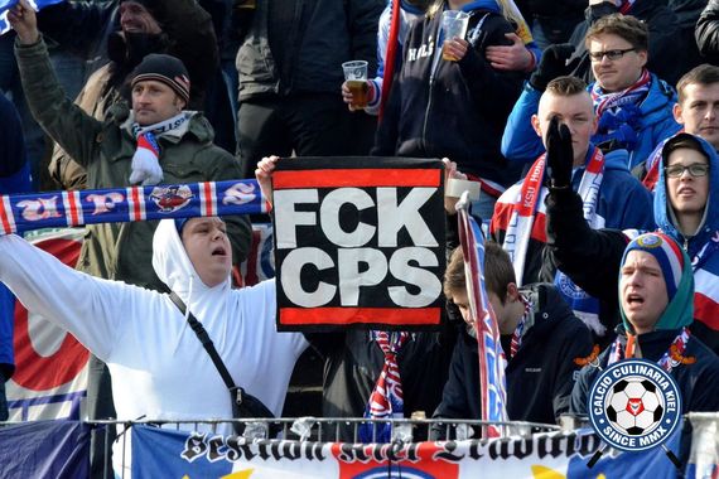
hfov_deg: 6.9
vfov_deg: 4.6
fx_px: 5991
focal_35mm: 300
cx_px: 360
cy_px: 240
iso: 5000
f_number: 11
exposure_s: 1/3200
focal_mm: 200
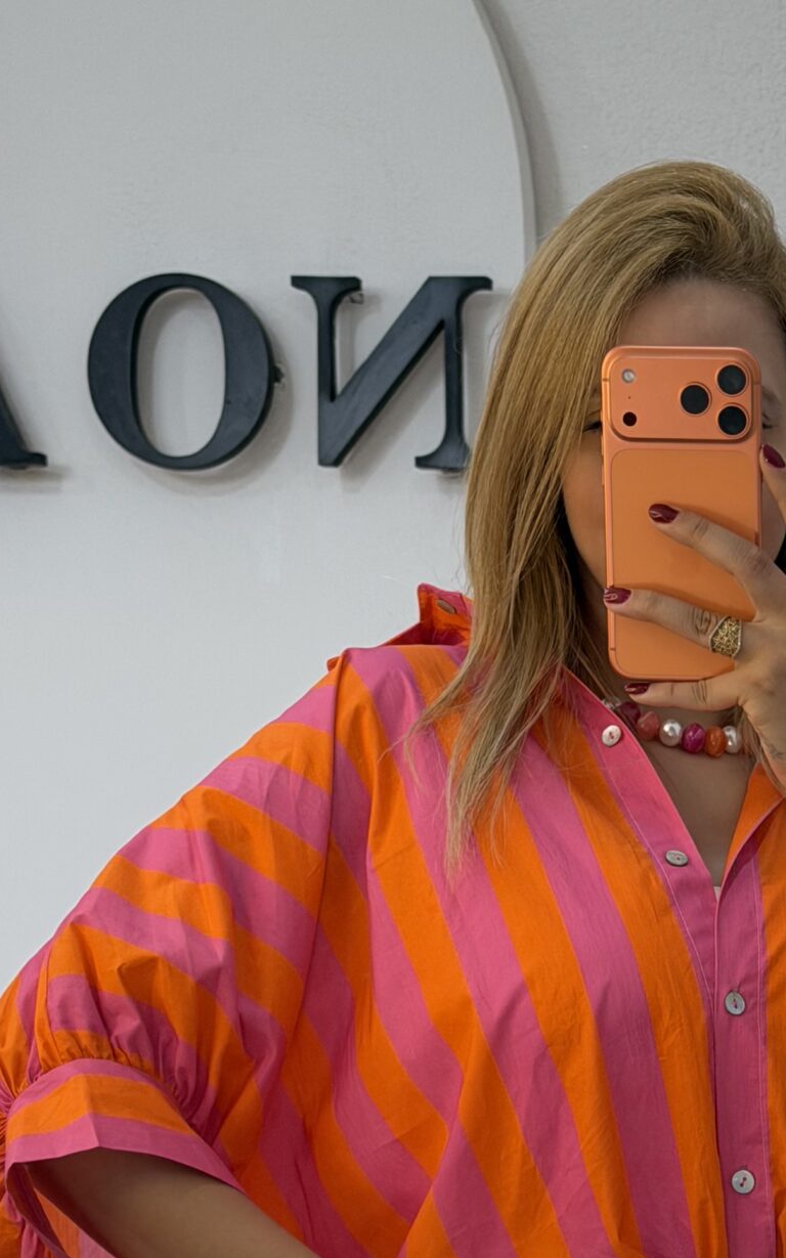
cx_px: 663
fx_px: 3633
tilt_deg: -19.5
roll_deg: -0.8
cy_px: 1032
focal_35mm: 106
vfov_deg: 19.4
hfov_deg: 12.3
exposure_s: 1/204
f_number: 1.78
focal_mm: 6.76
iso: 64
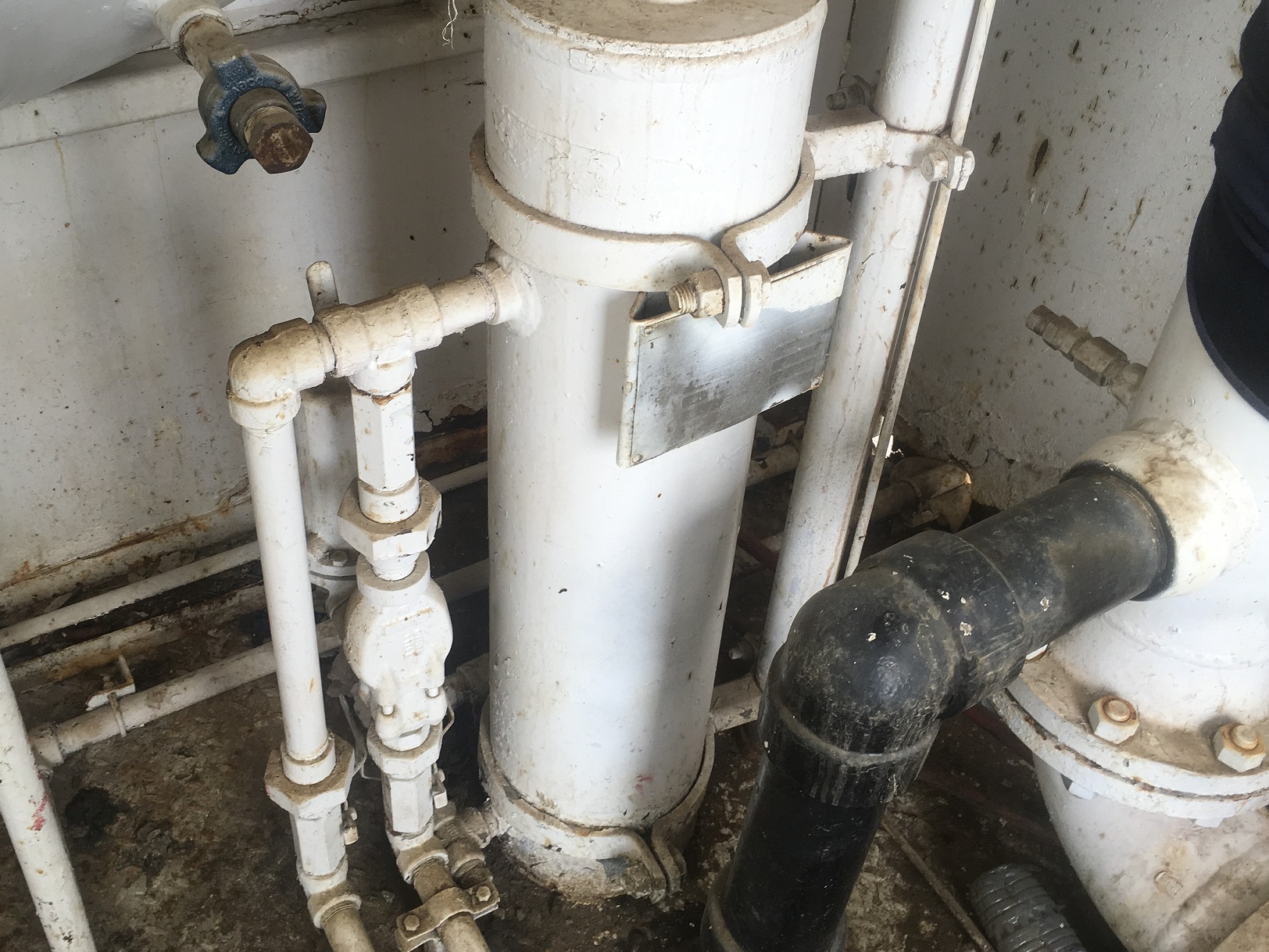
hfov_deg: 51.3
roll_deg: -2.4
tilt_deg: -38.3
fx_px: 1320
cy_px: 399
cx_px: 584
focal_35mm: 36
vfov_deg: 39.5
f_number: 2.2
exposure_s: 1/60
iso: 32
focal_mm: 4.15
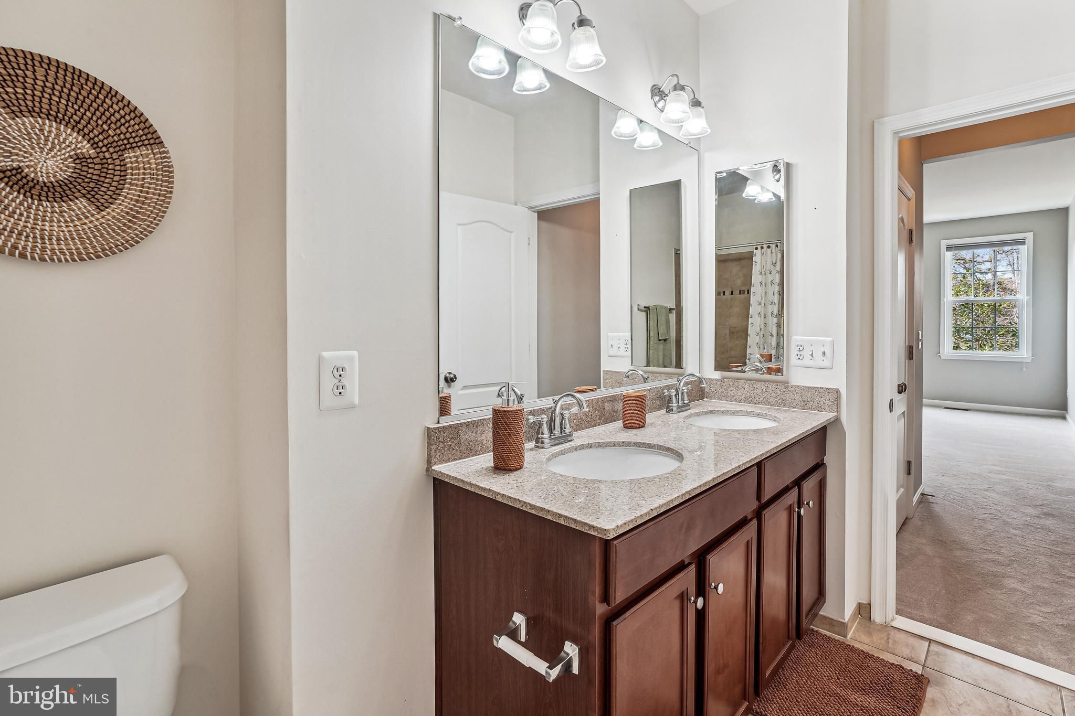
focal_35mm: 16
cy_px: 358
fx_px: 478
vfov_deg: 73.7
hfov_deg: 96.7
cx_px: 538
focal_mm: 16
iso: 100
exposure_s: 1/6
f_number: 8
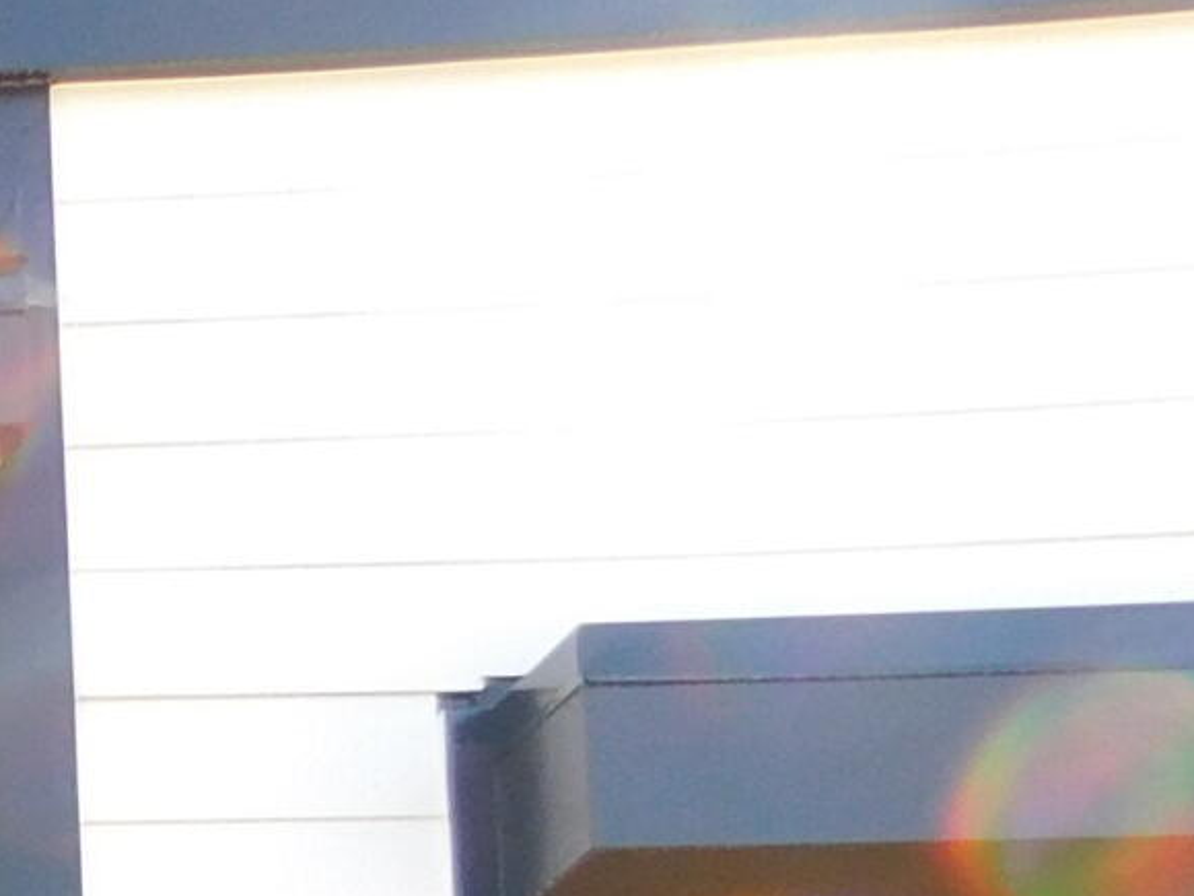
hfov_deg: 12.3
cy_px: 1603
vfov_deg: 11.6
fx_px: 4105
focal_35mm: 119
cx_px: -1857
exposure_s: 1/200
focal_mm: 4
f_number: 3
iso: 125
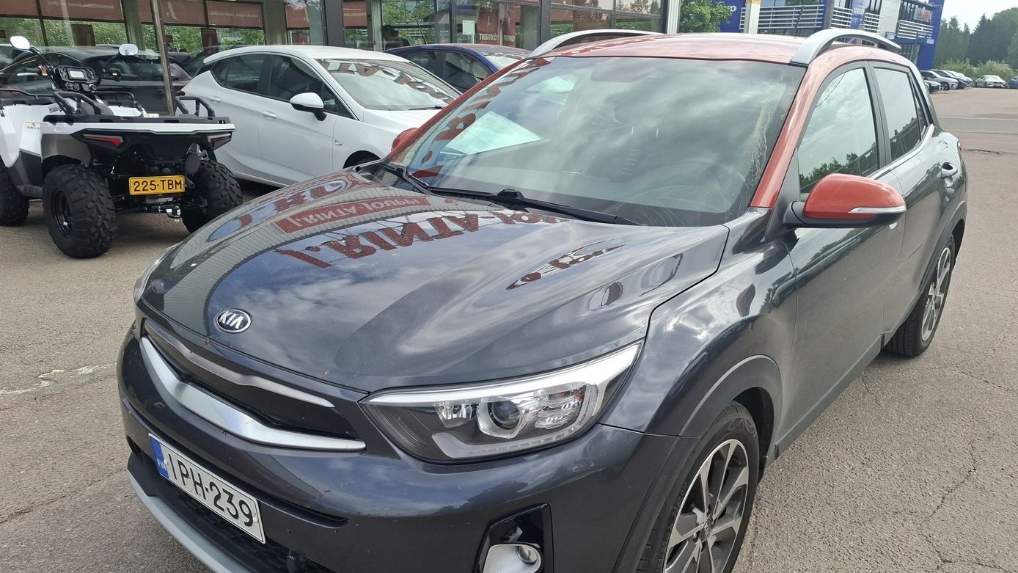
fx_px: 702
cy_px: 342
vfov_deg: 44.2
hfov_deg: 71.9
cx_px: 516
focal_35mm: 26
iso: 50
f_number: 1.8
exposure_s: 1/1159
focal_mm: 5.54
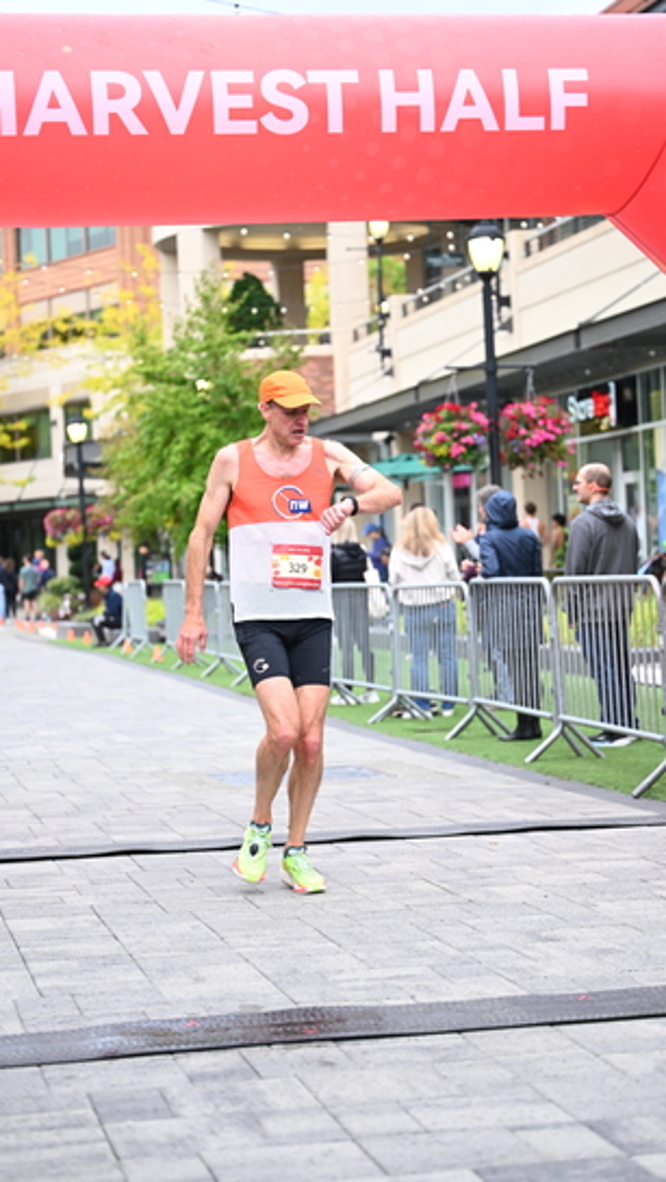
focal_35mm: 74
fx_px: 2321
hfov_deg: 16.3
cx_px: 366
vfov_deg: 28.6
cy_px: 592
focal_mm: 70
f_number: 2.8
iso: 1250
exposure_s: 1/1250
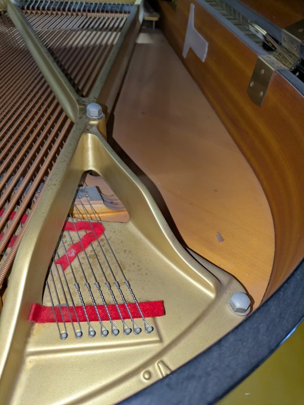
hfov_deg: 54.9
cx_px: 152
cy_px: 202
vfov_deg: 69.4
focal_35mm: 25
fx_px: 292
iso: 265
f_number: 1.89
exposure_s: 1/100
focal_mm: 5.43
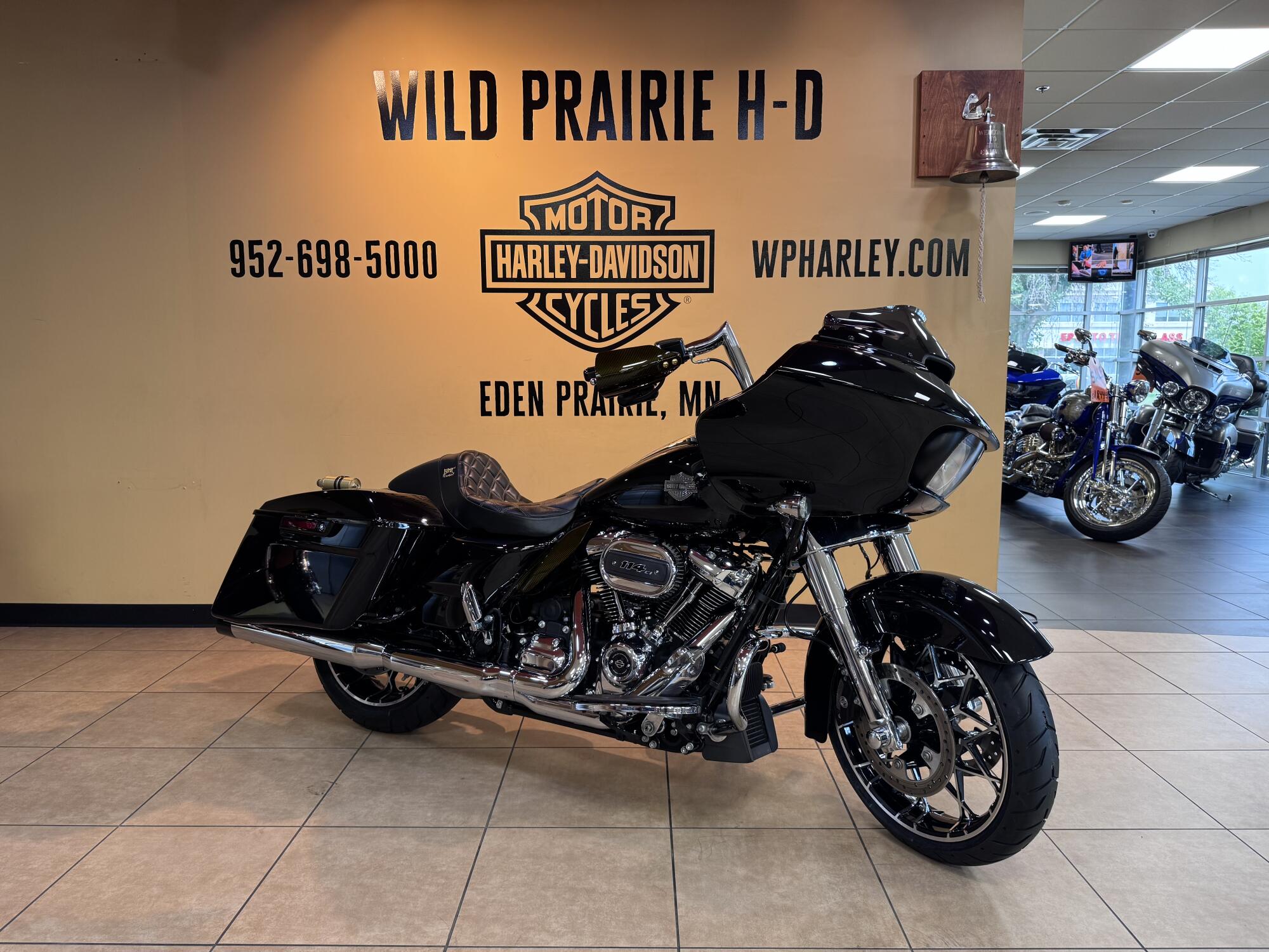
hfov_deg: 71.6
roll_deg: +0.3
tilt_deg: -7.5
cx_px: 634
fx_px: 880
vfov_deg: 56.8
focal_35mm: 24
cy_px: 476
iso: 125
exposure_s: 1/60
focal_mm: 6.76
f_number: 1.78
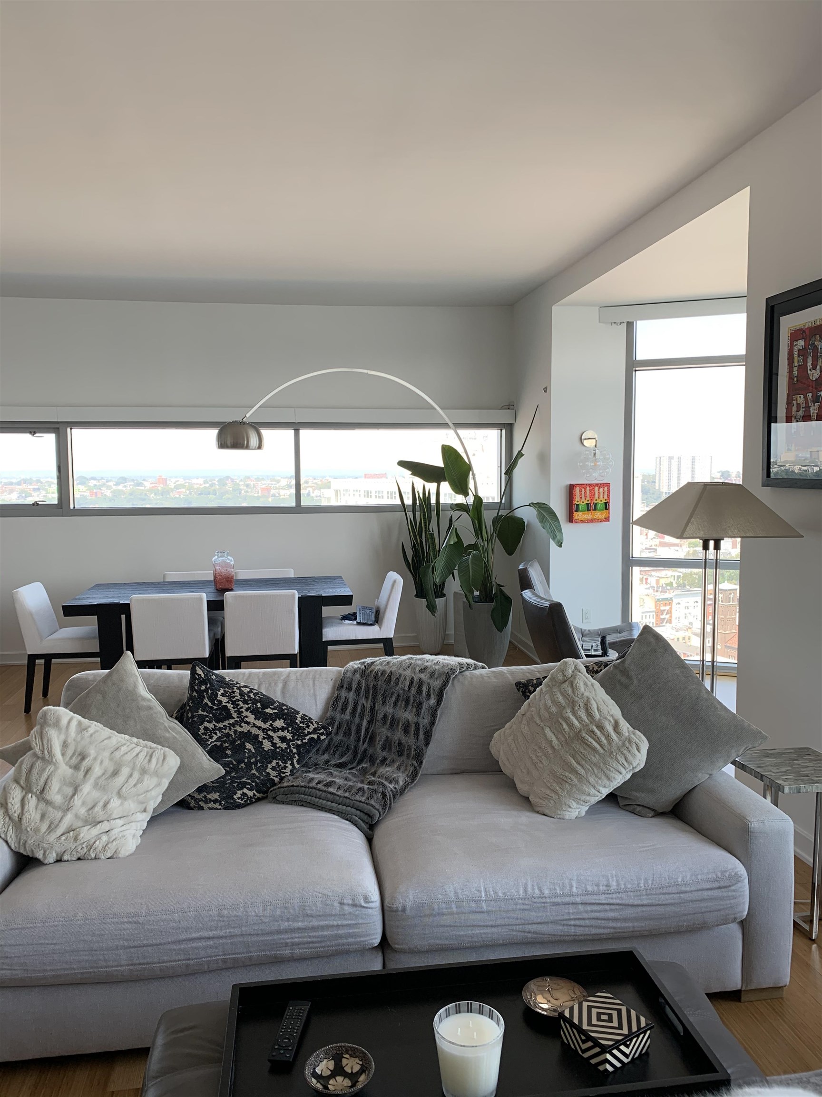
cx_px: 411
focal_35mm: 26
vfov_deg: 67.3
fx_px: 823
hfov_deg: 53.1
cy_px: 548
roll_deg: +1.0
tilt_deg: -4.1
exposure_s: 1/122
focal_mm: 4.25
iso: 32
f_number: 1.8
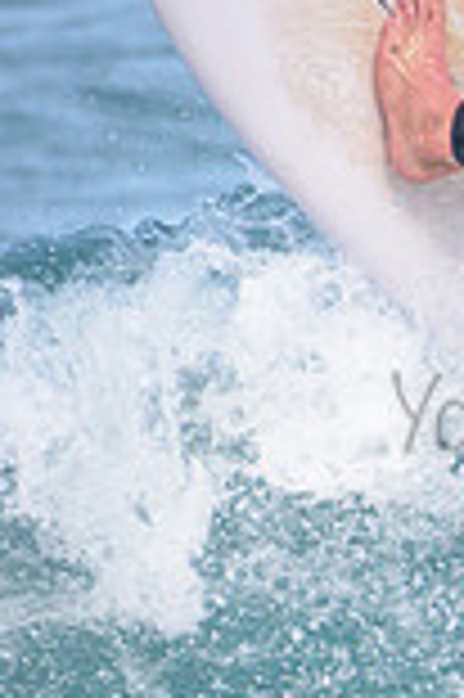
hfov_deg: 0.4
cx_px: 2251
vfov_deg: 0.6
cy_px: 891
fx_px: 63047
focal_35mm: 3254
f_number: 5.6
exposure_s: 1/2000
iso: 400
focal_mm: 500
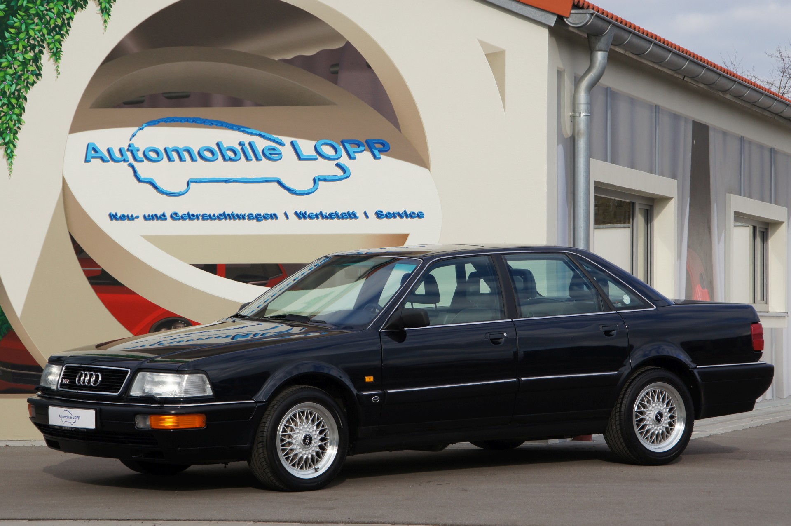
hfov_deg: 15.2
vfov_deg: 10.1
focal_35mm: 135
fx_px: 2963
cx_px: 396
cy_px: 263
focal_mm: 90
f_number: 11
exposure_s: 1/160
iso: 200
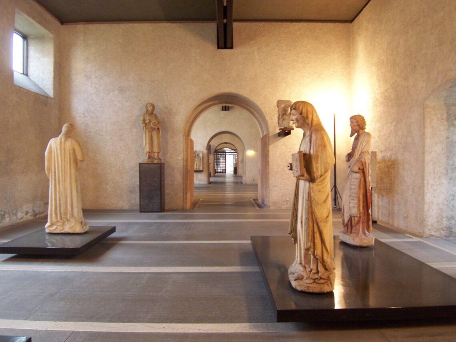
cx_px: 228
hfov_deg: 73.9
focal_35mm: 23
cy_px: 171
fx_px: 303
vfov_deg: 58.9
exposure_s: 1/8
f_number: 2.8
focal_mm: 3.8
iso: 160
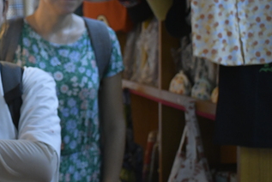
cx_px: 3
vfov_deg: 15.8
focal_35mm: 86
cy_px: 29
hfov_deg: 22.7
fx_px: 650
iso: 2500
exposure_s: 1/125
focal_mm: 26
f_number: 3.8
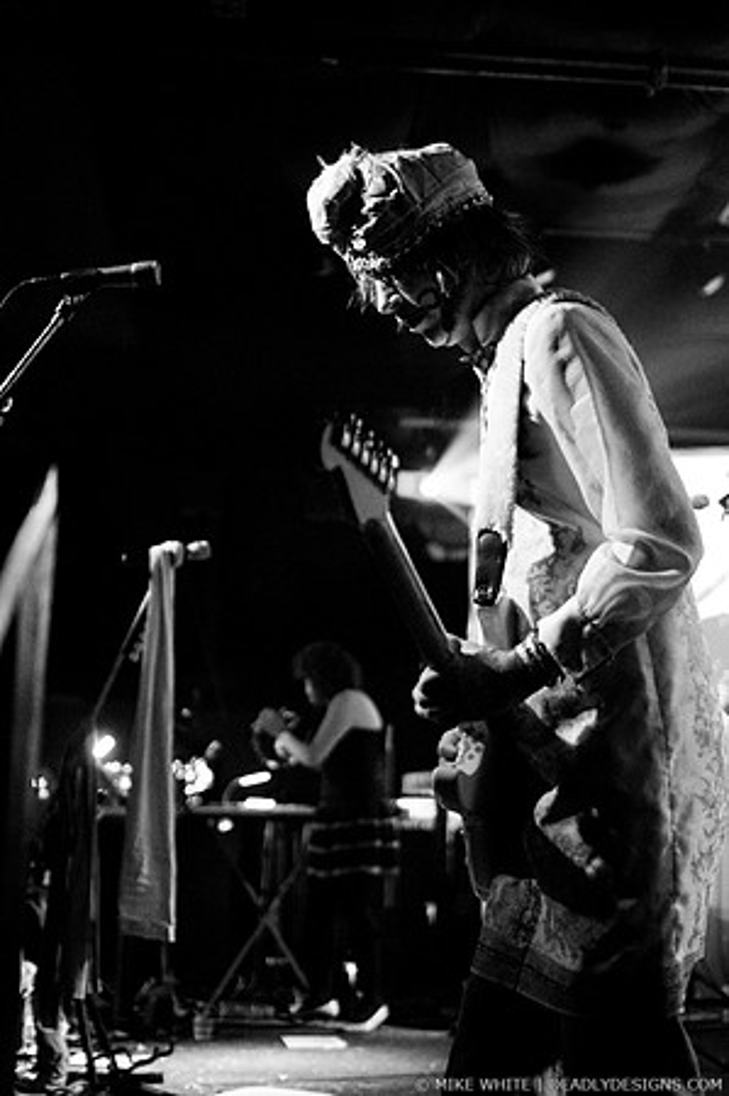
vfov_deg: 43.6
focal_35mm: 45
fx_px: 1370
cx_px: 364
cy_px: 548
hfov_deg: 29.8
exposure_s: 1/160
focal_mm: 30
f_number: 1.8
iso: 1000
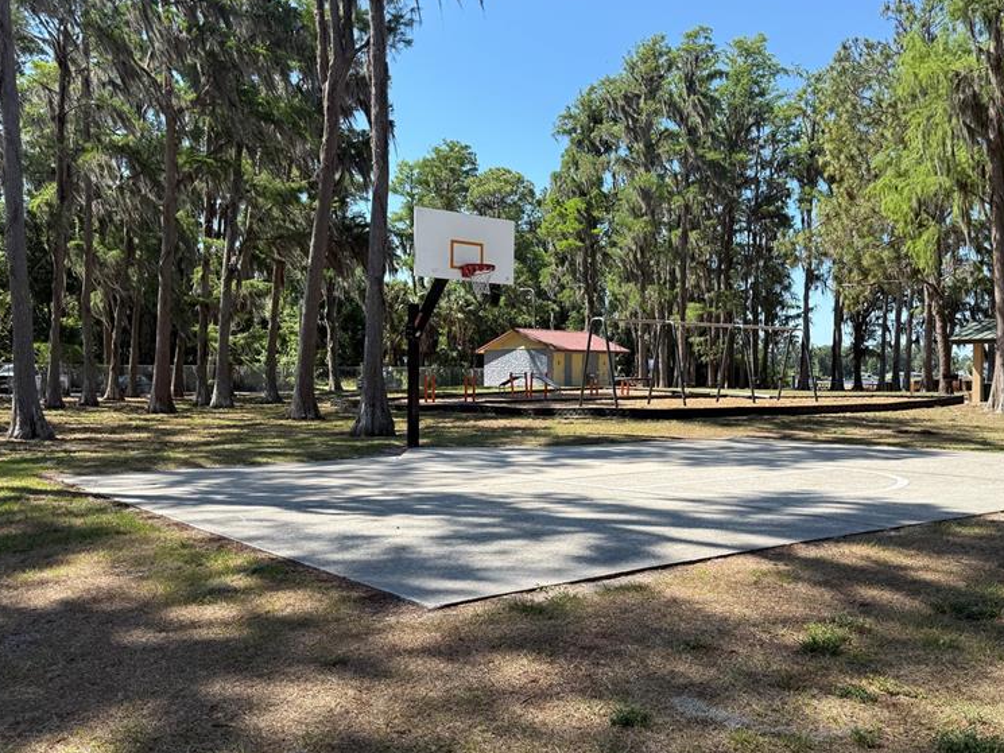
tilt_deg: -2.1
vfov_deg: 42.9
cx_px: 608
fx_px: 957
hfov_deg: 54.9
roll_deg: +0.5
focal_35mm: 33
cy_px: 419
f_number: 1.78
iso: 80
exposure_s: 1/1949
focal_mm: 6.76
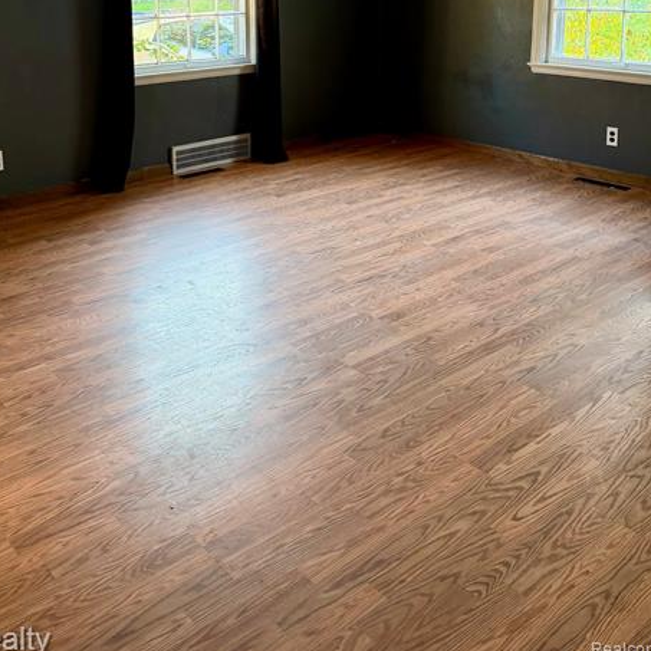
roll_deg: +1.0
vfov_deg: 43.4
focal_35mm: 36
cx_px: 263
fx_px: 766
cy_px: 111
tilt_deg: -10.3
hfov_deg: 45.8
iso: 200
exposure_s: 1/83
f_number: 1.78
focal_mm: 6.76
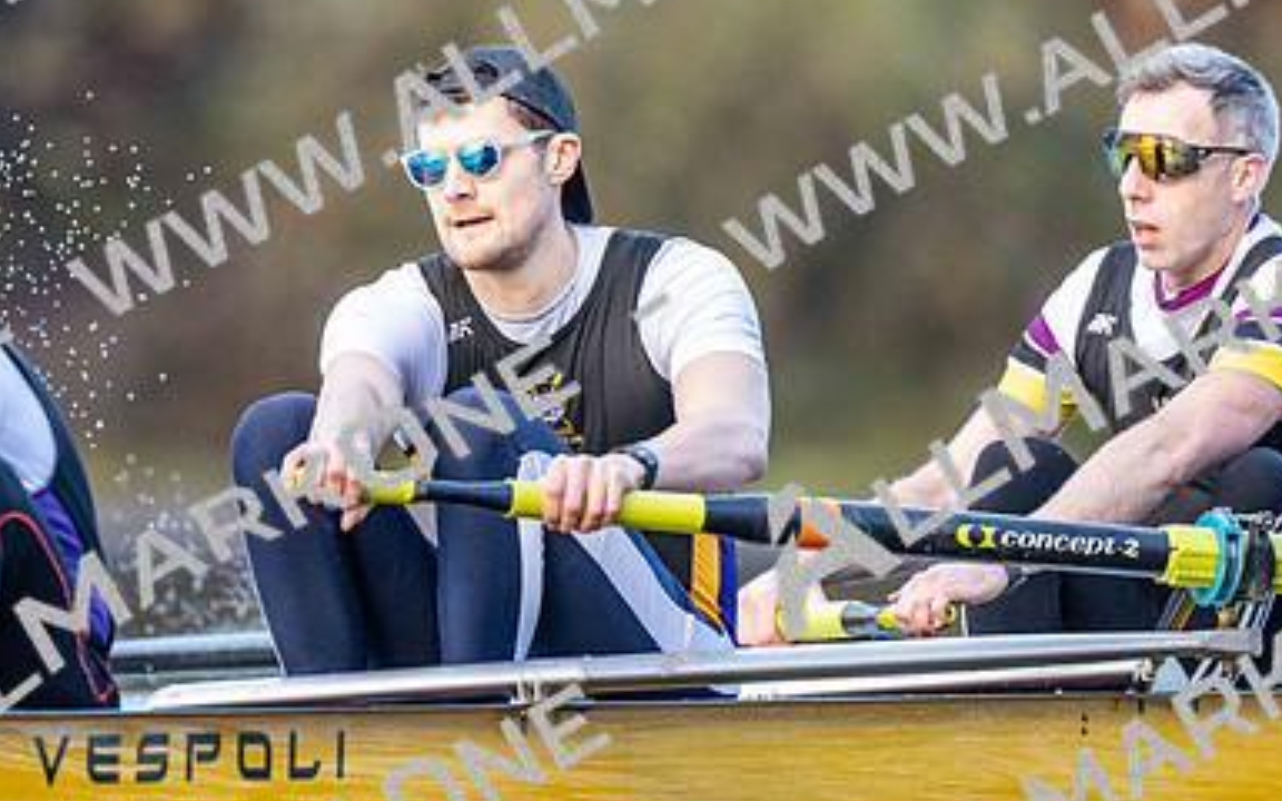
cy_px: 325
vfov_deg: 1.4
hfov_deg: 2.3
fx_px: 32318
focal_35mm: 925
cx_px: 481
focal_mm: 600
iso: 4500
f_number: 4
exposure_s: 1/2500
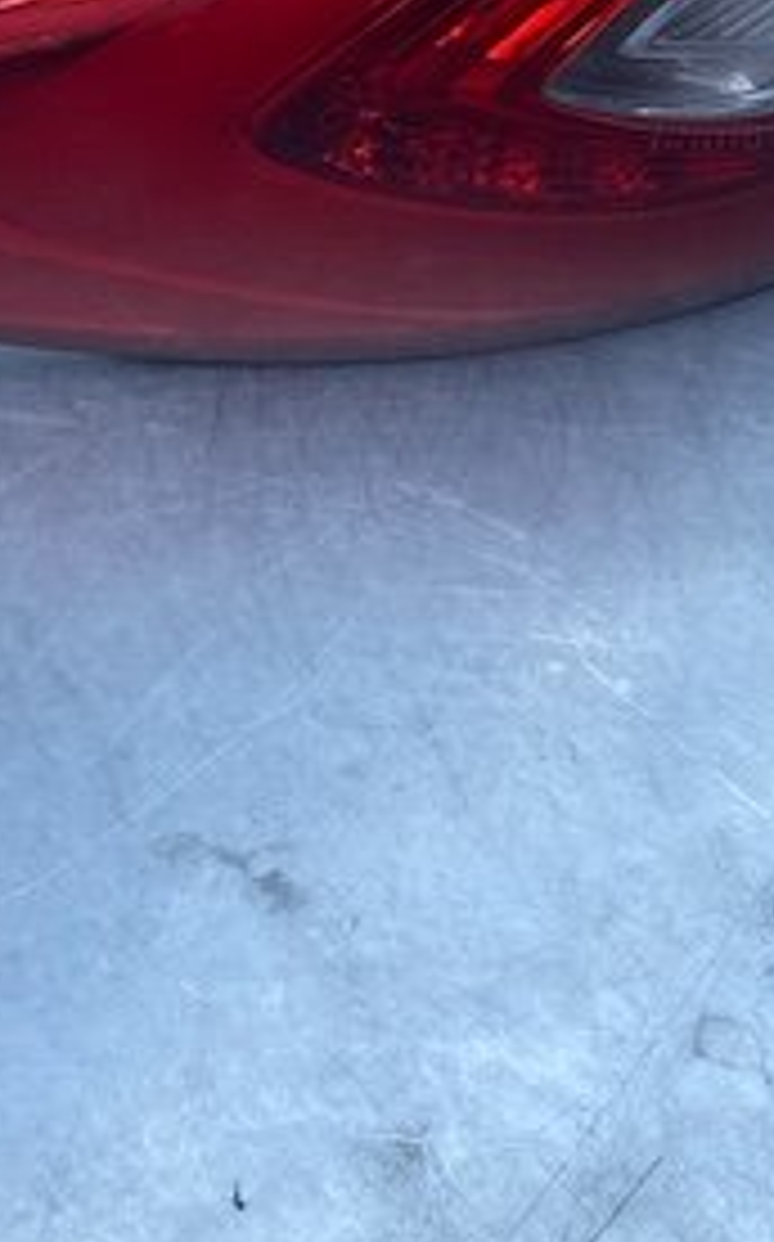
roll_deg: +12.3
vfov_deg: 30.1
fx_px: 2165
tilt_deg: -44.3
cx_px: 324
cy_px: 40
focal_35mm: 64
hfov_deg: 20.3
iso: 32
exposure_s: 1/981
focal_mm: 4.25
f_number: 1.8
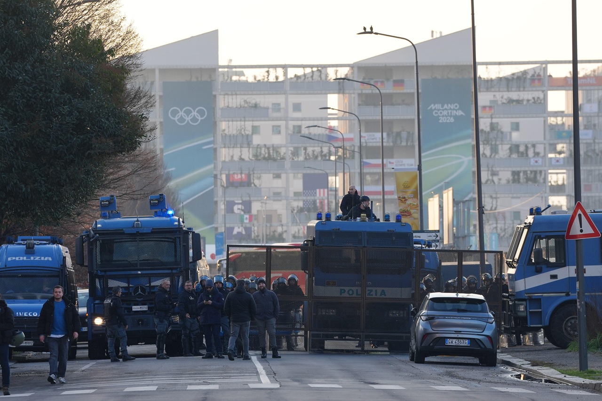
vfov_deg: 4.6
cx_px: 301
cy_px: 200
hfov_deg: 6.9
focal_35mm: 300
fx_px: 5016
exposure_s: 1/800
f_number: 4.5
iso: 320
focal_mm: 200
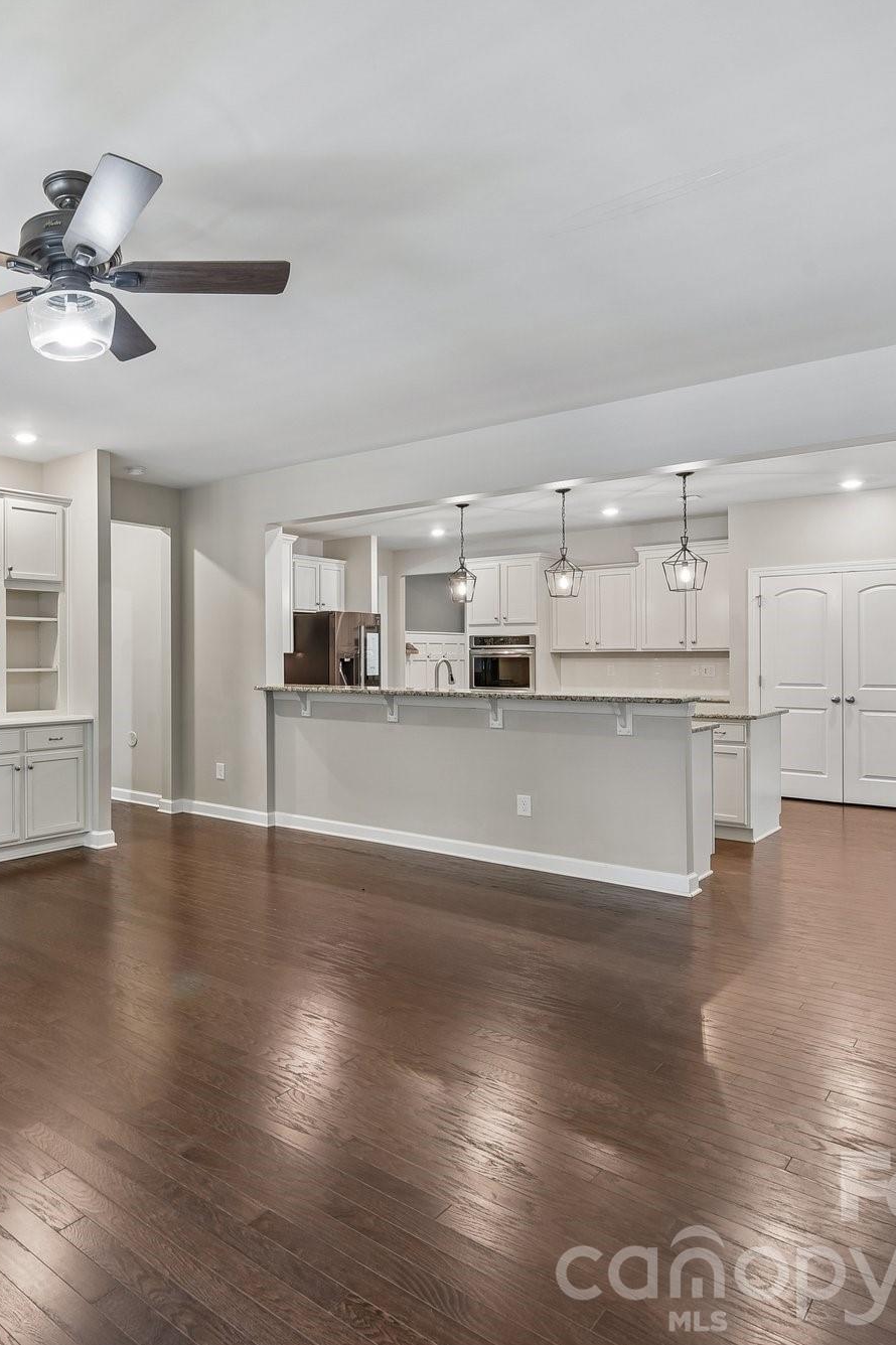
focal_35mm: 23
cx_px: 131
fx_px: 859
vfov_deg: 76.1
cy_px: 662
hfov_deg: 50.4
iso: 200
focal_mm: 15
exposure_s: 1/2.5
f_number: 8
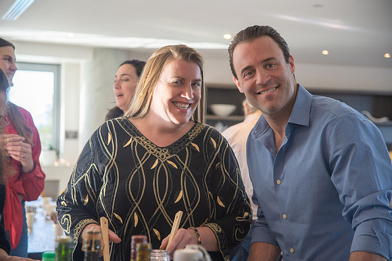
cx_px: 196
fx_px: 795
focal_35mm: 73
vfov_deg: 18.7
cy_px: 130
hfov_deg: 27.7
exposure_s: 1/200
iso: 1000
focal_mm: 73
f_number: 4.5
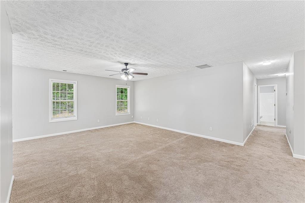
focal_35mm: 14
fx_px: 119
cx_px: 152
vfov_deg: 81.1
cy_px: 102
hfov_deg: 104.3
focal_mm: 14
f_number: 8
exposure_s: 1/10
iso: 320
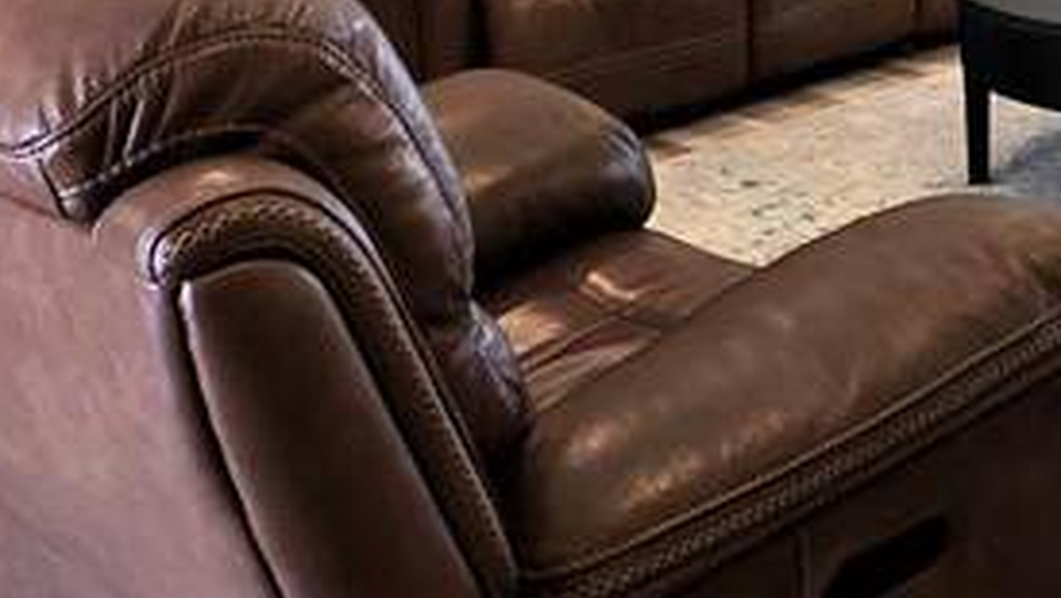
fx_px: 1858
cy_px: -328
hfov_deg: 29.7
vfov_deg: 16.5
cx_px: 1061
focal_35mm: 66
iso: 200
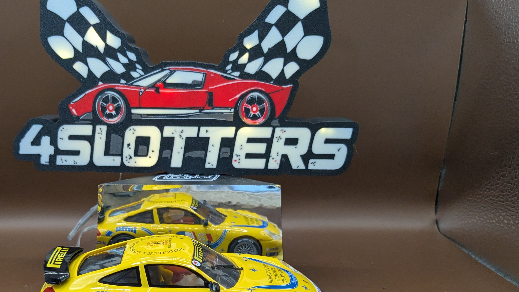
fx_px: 523
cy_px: 227
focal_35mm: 38
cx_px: 188
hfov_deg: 52.1
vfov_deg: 30.5
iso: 535
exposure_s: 1/99.9
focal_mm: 4.38
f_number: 1.73
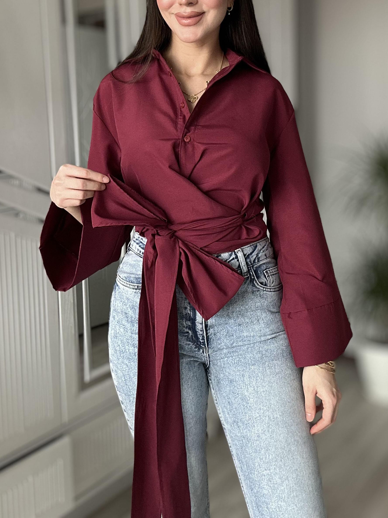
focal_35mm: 30
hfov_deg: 46.8
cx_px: 194
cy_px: 259
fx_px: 448
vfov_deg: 60.0
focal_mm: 2.69
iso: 80
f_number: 1.9
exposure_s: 1/60
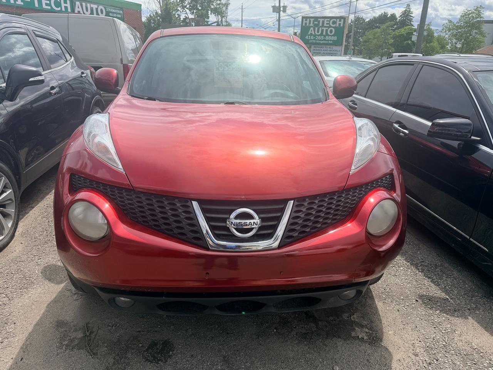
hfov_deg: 71.6
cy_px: 185
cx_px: 246
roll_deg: -2.4
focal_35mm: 24
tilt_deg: -21.6
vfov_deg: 56.8
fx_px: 342
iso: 80
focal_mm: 6.76
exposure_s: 1/4405
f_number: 1.78
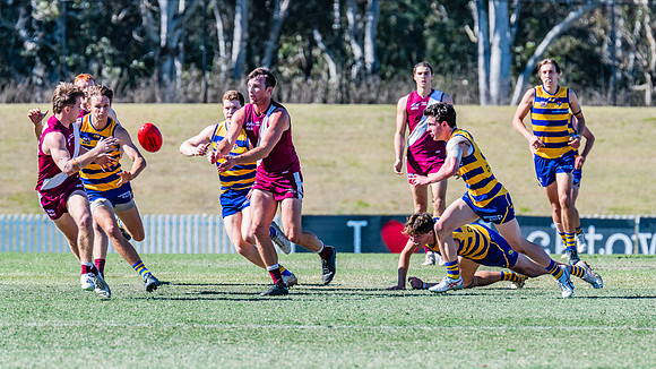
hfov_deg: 4.6
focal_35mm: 466
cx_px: 346
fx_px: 8097
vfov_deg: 2.6
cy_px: 213
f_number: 8
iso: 800
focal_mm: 420
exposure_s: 1/1600
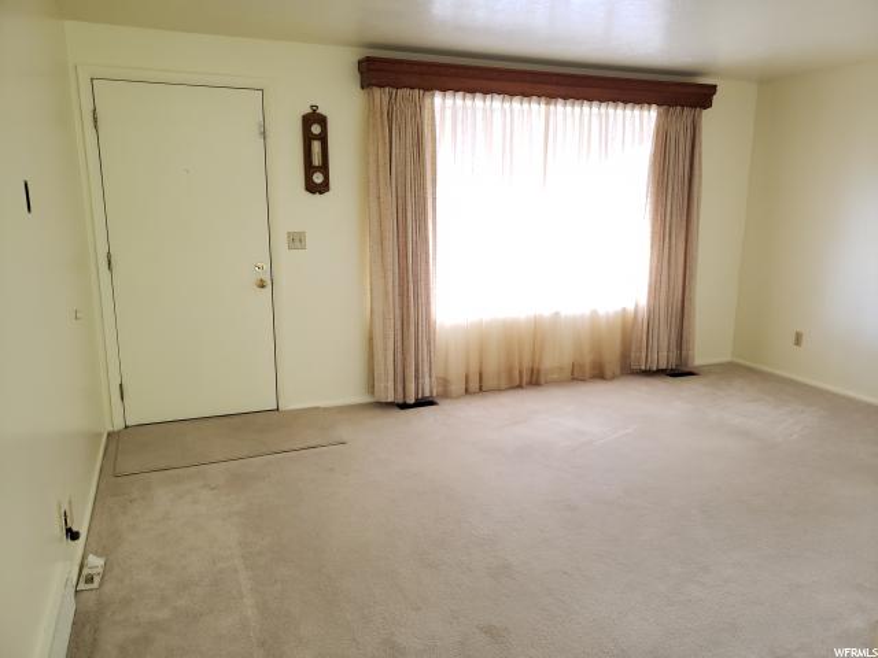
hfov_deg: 67.3
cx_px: 439
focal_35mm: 26
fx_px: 659
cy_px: 329
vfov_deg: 53.1
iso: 250
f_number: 1.5
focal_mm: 4.3
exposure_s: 1/30
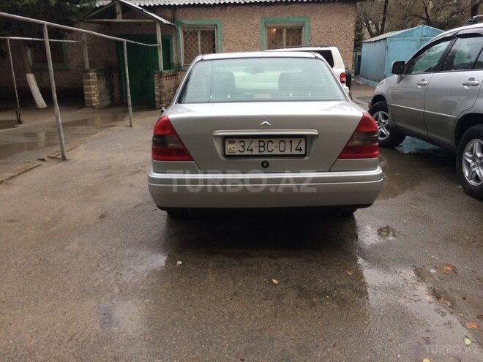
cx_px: 242
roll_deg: +1.8
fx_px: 405
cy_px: 181
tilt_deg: -17.3
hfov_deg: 61.7
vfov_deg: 48.2
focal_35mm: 29
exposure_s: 1/100
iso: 40
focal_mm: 4.15
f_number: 2.2
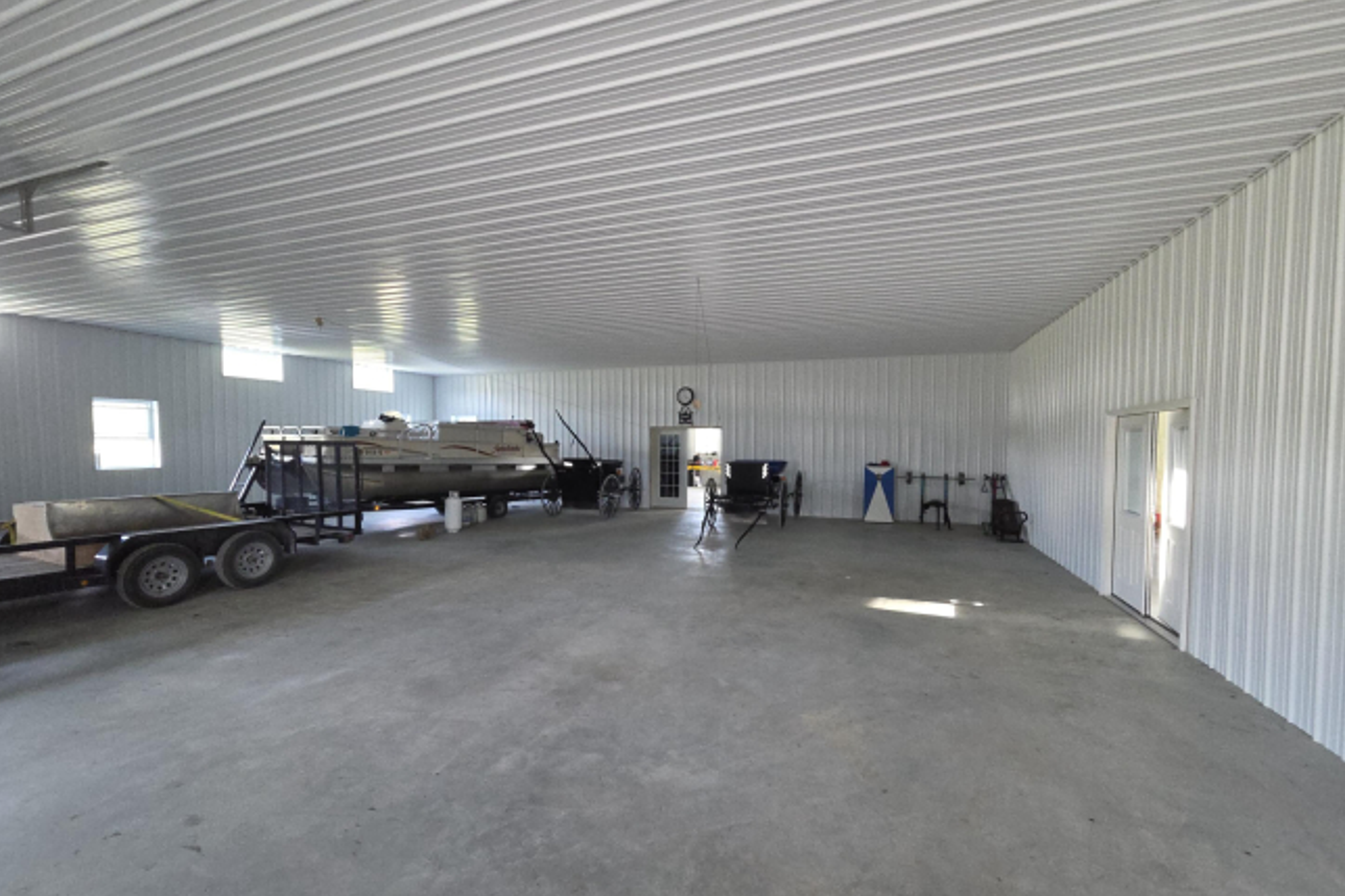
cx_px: 667
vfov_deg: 81.1
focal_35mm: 14
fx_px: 523
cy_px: 468
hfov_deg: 104.3
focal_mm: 2.2
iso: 320
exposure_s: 1/60
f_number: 2.2
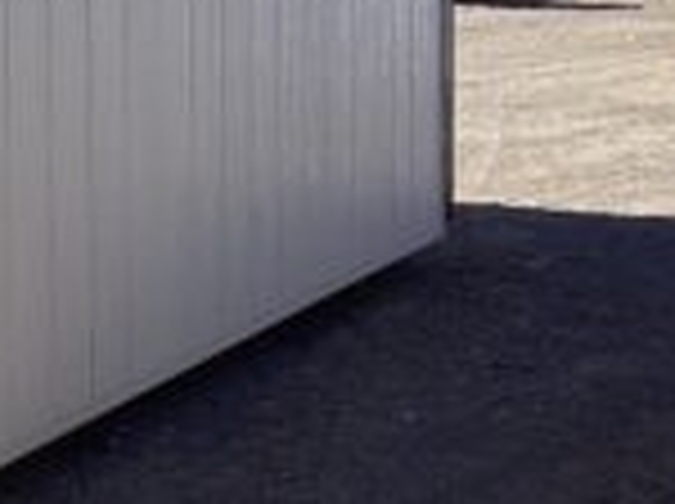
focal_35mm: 90
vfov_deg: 16.2
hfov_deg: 20.2
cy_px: 54
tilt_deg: -6.7
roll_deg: -1.6
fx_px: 1752
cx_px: -178
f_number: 2.4
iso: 25
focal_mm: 3.3
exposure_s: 1/2092
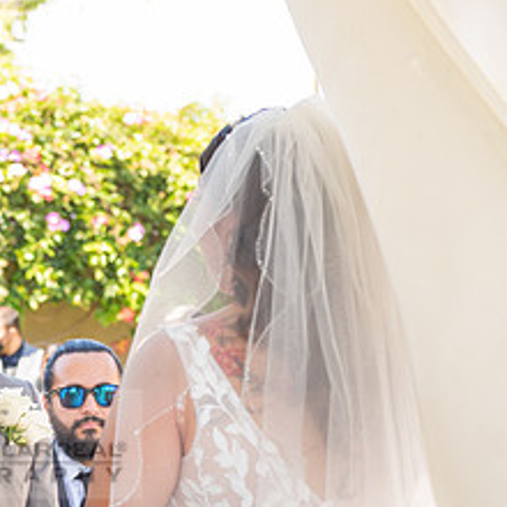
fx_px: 2154
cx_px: -53
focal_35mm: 130
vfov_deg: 13.3
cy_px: 444
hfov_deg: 13.2
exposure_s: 1/100
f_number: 4
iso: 100
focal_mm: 58
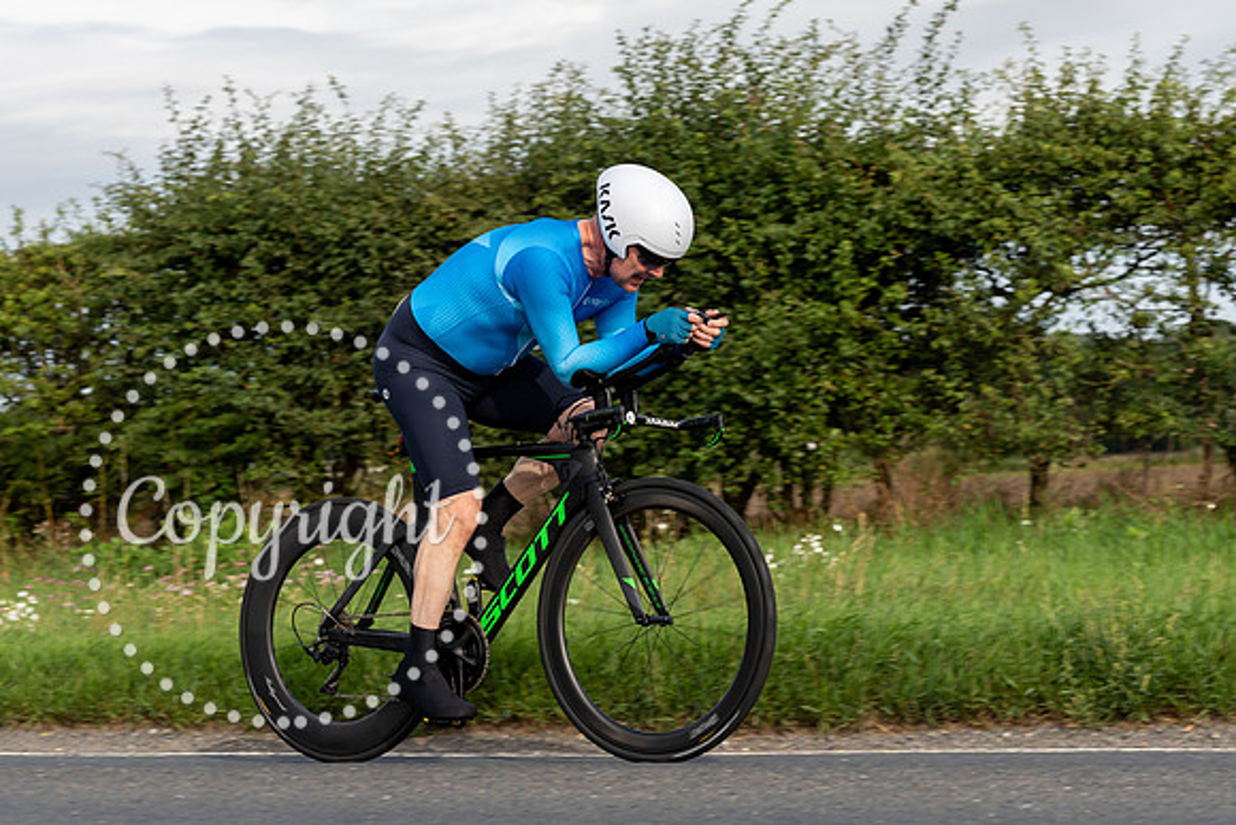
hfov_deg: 19.5
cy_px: 283
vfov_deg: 13.0
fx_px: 3606
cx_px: 604
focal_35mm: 105
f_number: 4.5
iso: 125
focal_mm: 62
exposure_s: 1/640
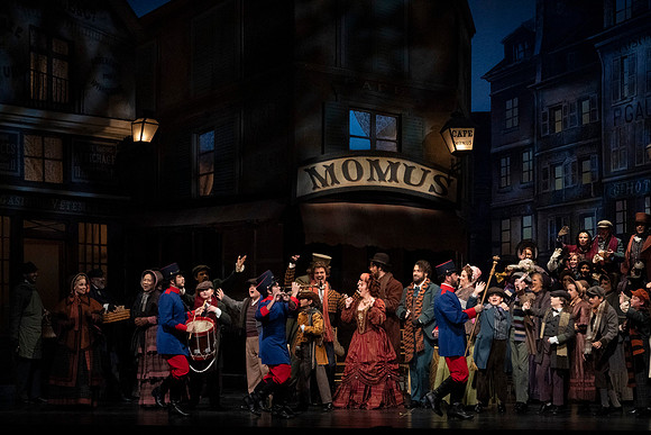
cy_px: 218
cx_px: 326
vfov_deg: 13.8
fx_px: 1791
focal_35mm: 99
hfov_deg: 20.6
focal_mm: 99
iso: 16000
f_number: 13
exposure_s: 1/400
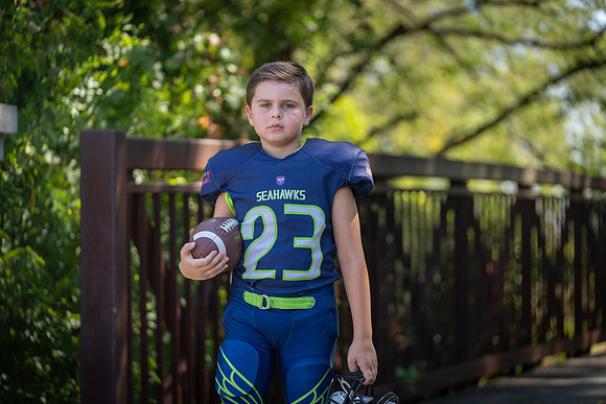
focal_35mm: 115
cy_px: 202
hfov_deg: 17.8
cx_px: 303
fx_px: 1936
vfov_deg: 11.9
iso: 100
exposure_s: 1/320
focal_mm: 115
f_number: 2.8
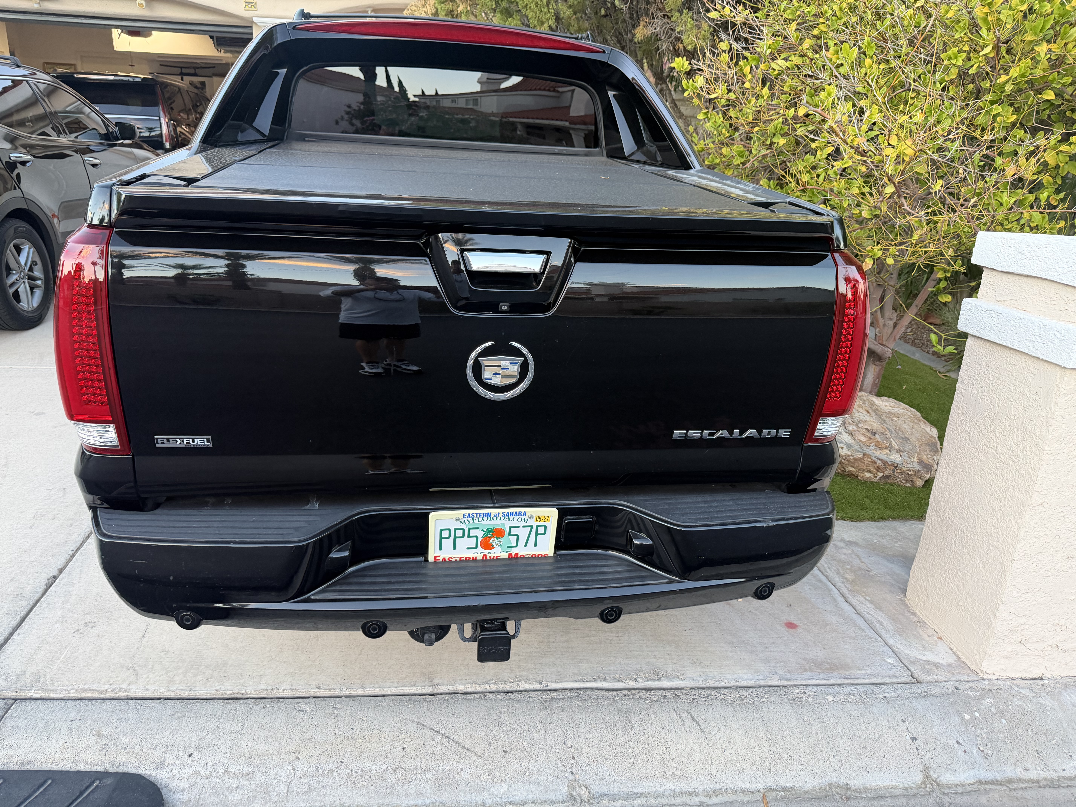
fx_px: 746
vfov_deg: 56.8
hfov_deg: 71.6
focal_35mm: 24
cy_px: 404
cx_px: 538
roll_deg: -3.1
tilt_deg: -18.6
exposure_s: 1/63
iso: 200
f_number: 1.78
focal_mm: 6.76
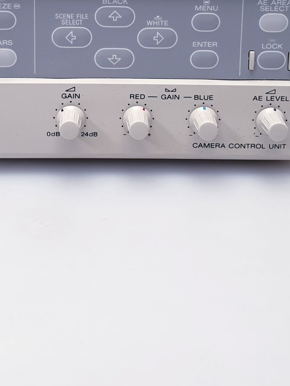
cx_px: 108
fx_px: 670
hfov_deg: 24.4
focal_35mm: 60
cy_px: 25
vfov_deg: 30.5
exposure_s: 1/50
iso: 64
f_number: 2.4
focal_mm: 4.3
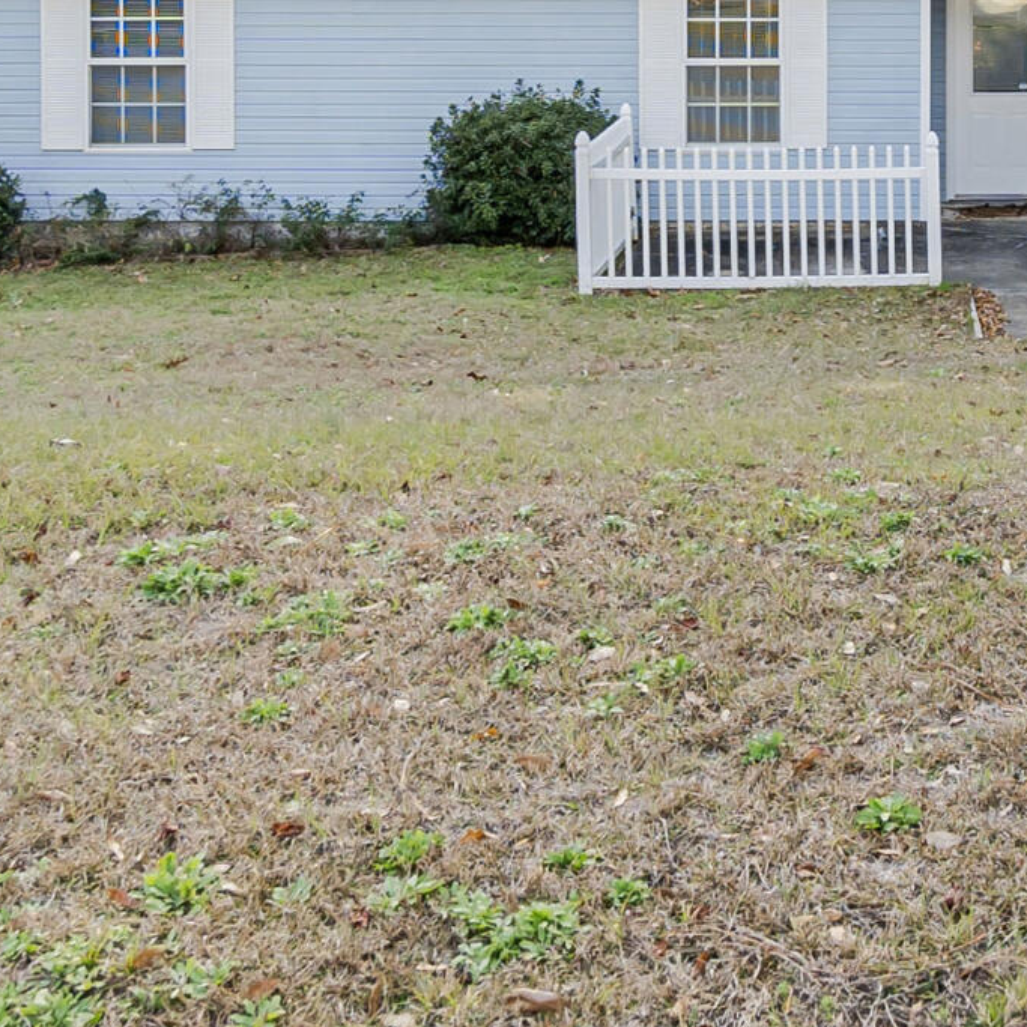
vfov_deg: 28.4
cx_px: 947
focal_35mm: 56
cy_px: -38
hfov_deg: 29.2
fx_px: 1880
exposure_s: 1/40
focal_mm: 10
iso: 100
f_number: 8
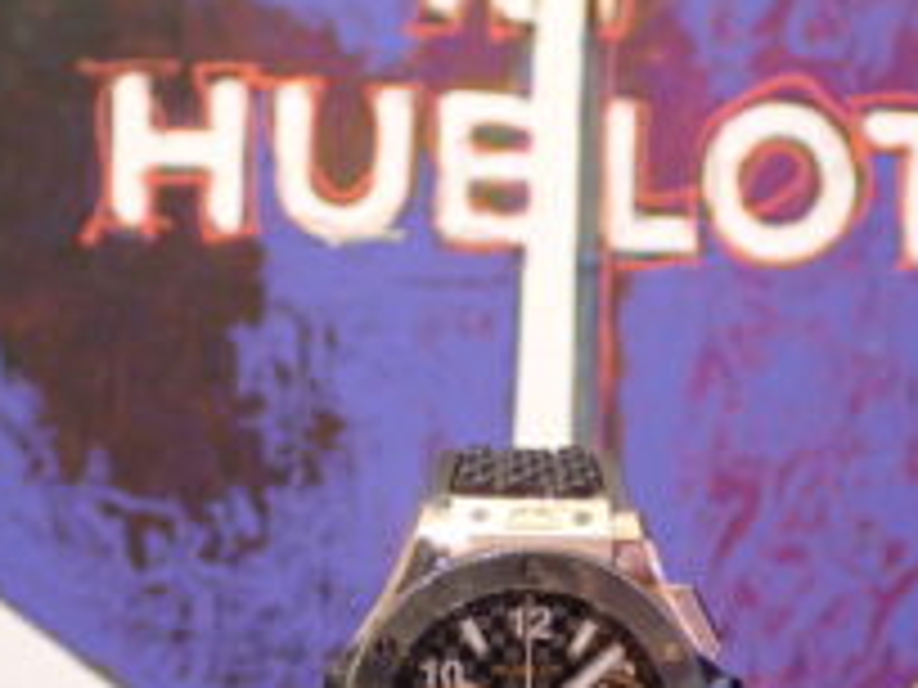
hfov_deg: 21.3
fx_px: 2440
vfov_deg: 16.0
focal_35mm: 92
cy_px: 450
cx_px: 515
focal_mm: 7.84
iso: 250
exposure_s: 1/40
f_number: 2.9
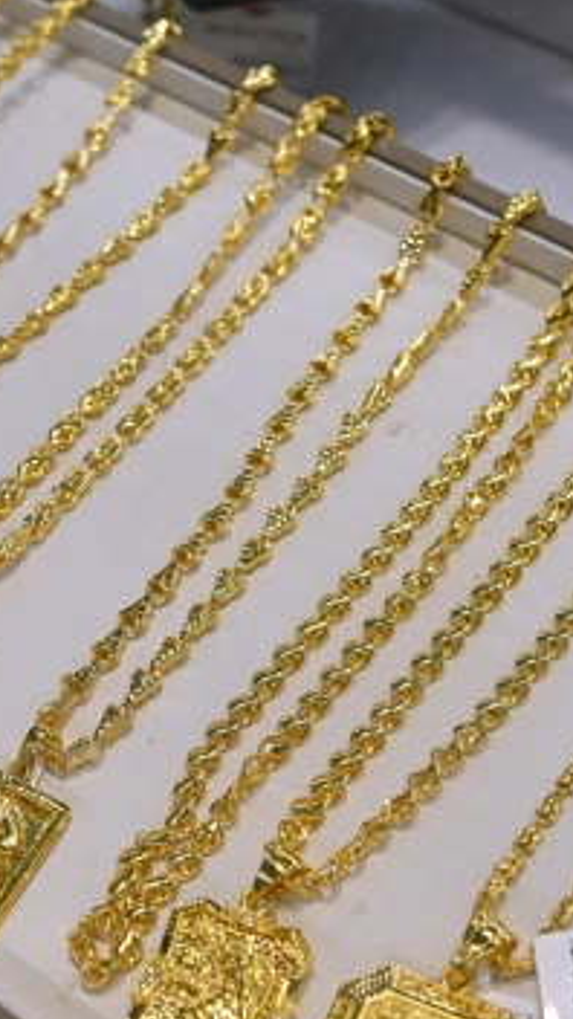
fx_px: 2296
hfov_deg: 14.2
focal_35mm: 85
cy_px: 413
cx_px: 177
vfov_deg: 25.0
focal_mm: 42
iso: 400
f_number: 6.3
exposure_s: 1/640
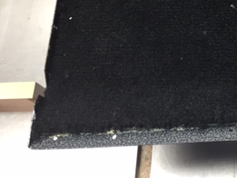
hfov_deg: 25.5
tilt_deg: -61.4
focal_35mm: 71
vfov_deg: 19.6
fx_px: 486
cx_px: 258
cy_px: -33
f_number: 2.2
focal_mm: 4.15
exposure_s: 1/30
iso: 80
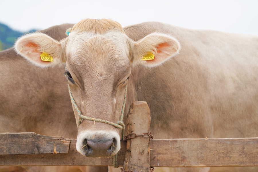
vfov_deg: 16.1
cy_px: 86
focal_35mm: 85
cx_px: 129
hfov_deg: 23.9
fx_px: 609
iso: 125
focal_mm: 85
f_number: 3.5
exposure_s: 1/500
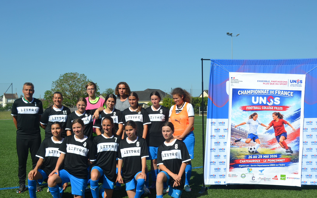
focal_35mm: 40
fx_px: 346
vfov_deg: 32.0
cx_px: 159
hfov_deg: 49.3
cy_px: 106
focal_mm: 26
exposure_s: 1/250
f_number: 8
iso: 100
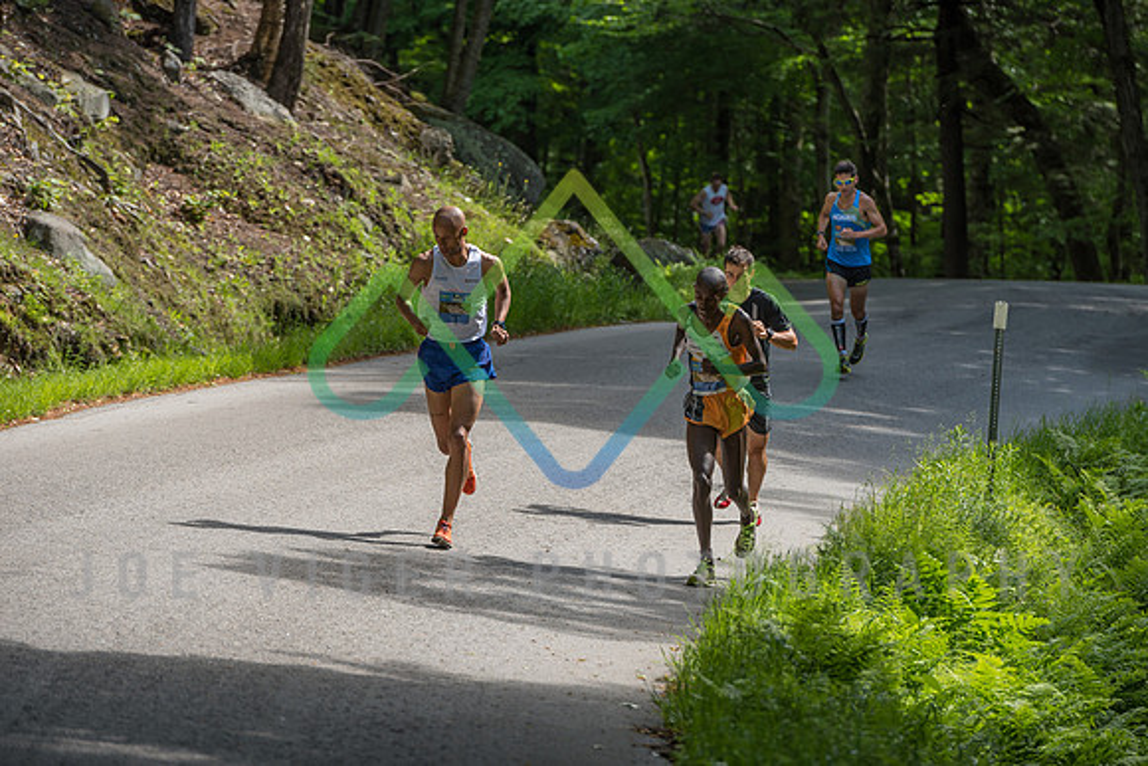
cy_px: 383
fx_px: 6379
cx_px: 574
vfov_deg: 6.9
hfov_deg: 10.3
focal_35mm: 200
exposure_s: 1/320
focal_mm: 200
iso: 200
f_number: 5.6
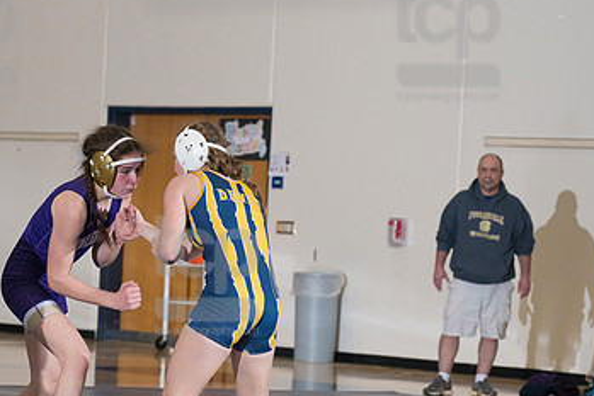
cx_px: 208
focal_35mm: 203
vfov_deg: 6.8
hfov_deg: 10.1
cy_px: 276
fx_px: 3351
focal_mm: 122
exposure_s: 1/250
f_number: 5.6
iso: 1250
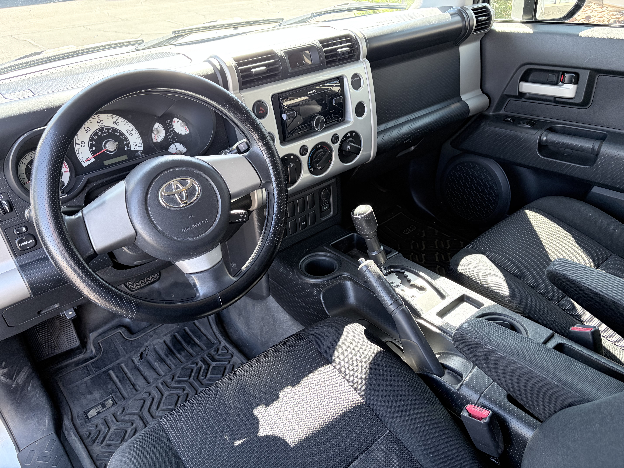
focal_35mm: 26
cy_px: 234
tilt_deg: -32.3
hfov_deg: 67.3
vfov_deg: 53.1
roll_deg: +3.0
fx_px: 469
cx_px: 312
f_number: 1.6
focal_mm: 5.96
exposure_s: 1/115
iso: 125
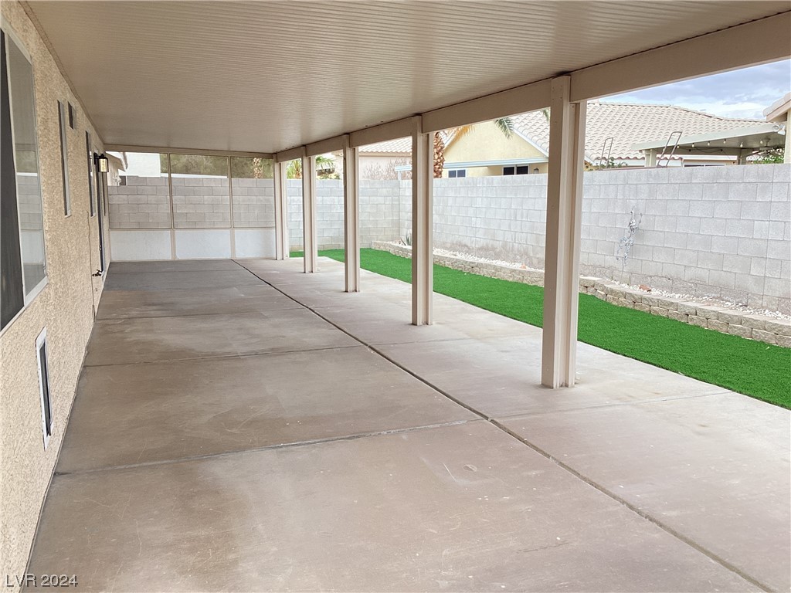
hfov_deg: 58.4
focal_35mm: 31
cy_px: 296
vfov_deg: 45.4
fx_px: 708
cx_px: 396
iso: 25
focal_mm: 3.3
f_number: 2.4
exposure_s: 1/209
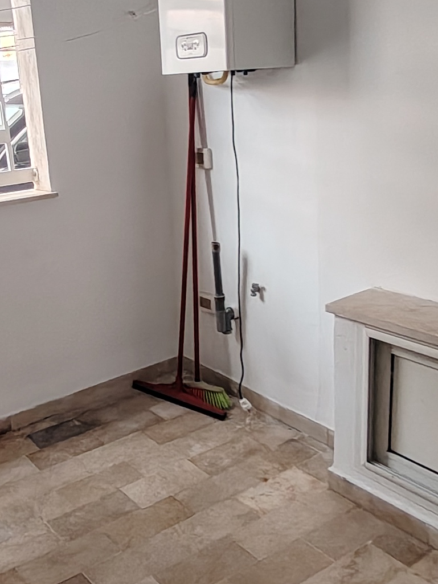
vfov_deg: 43.8
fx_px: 725
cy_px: 275
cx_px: 148
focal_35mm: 43
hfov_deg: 33.3
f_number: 2.2
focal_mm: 1.42
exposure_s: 1/100
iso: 179
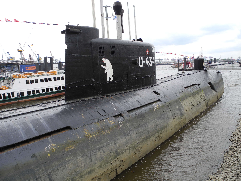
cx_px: 120
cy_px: 90
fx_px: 195
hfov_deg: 63.4
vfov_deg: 49.7
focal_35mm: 28
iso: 100
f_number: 4
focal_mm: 6
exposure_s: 1/290
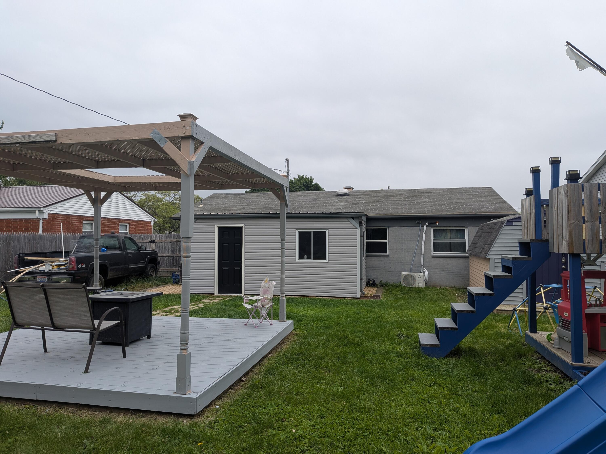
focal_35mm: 24
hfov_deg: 71.6
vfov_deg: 56.8
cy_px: 227
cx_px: 303
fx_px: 420
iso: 28
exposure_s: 1/542
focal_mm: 4.53
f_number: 1.7
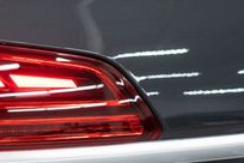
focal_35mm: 132
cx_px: -136
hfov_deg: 14.4
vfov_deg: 10.3
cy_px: 180
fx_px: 895
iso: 200
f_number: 3.2
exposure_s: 1/40
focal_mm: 28
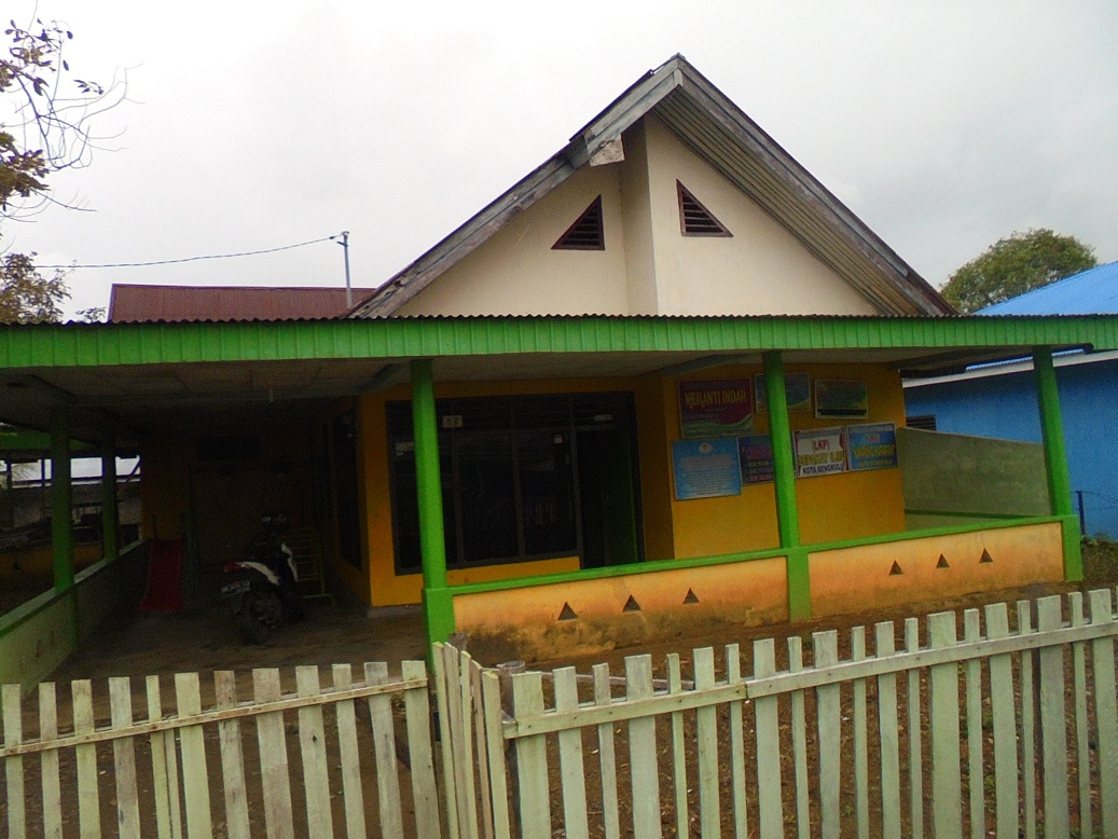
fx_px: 840
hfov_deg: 67.3
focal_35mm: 26
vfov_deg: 53.1
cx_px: 559
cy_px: 420
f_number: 11.5
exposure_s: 1/250
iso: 400
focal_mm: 4.6
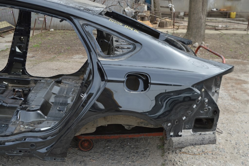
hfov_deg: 49.6
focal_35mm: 39
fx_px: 270
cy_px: 83
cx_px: 124
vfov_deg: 34.2
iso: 100
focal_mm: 26
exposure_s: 1/125
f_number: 5.6
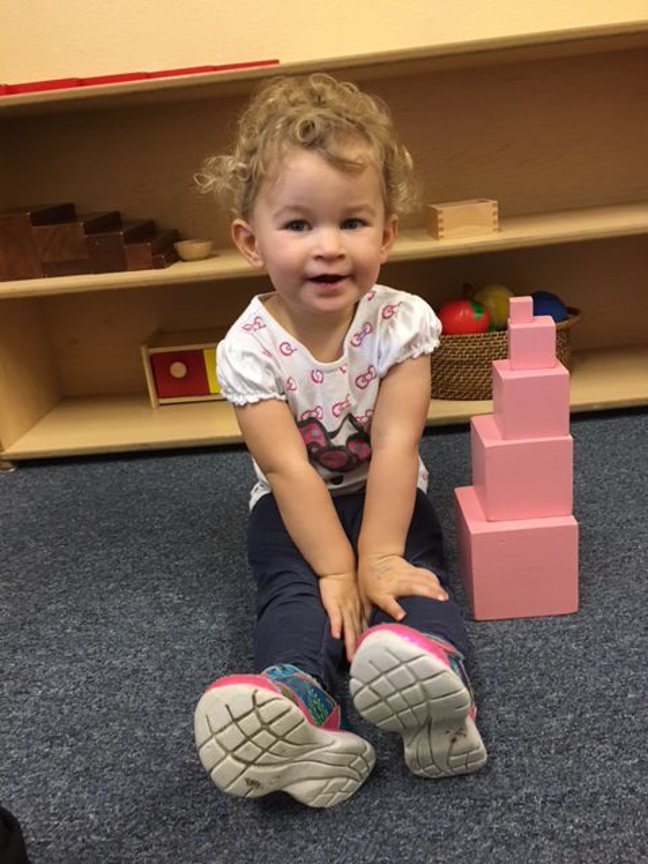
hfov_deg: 48.2
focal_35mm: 29
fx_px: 724
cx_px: 324
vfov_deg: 61.7
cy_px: 432
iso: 160
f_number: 2.2
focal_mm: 4.15
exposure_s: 1/30
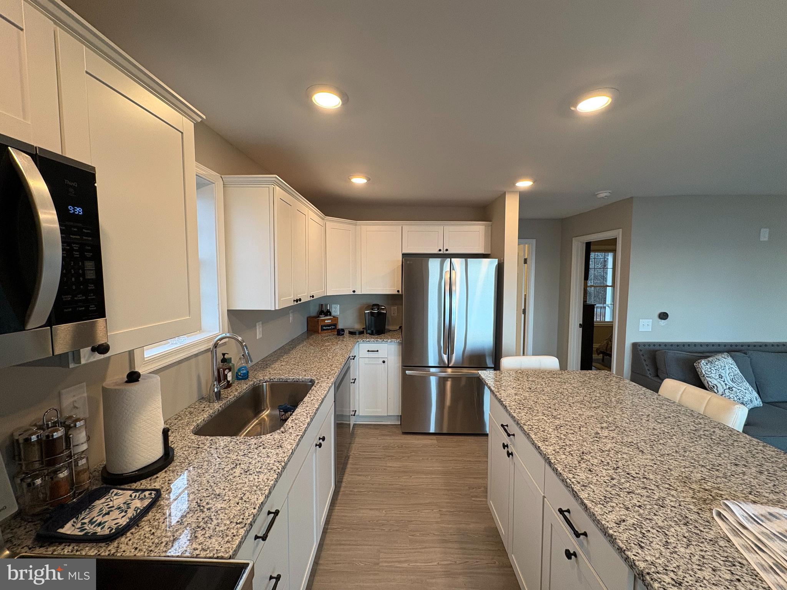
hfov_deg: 102.1
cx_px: 394
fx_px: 318
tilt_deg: -3.5
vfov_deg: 85.7
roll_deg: +0.2
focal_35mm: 14
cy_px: 295
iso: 160
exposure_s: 1/120
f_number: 2.2
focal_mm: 2.22
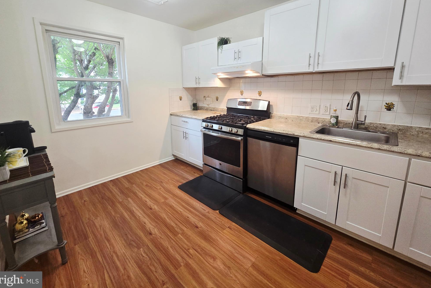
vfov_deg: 80.6
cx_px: 211
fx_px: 168
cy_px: 122
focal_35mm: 14
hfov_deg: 104.2
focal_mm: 2.2
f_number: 2.2
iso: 200
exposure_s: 1/60.2
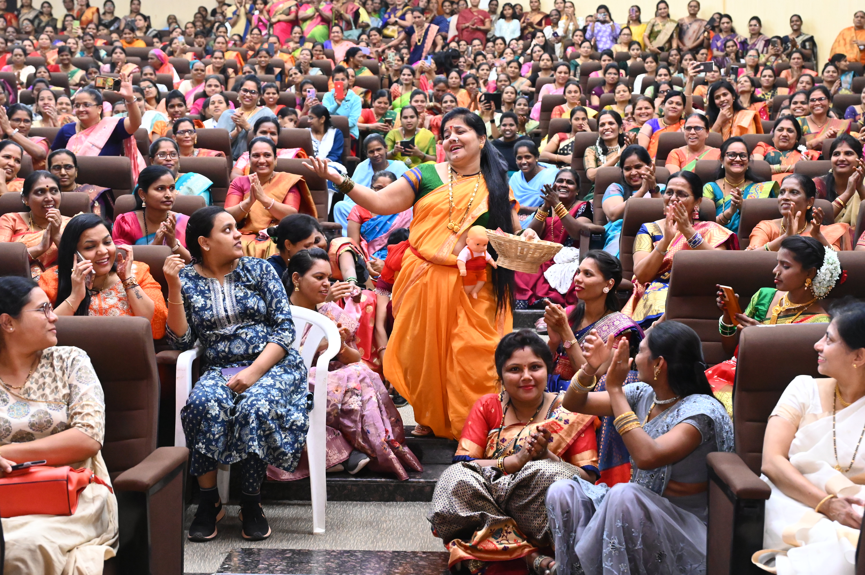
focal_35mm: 51
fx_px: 1225
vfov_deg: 26.4
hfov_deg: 38.9
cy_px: 288
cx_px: 432
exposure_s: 1/160
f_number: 4.5
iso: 10000
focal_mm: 51
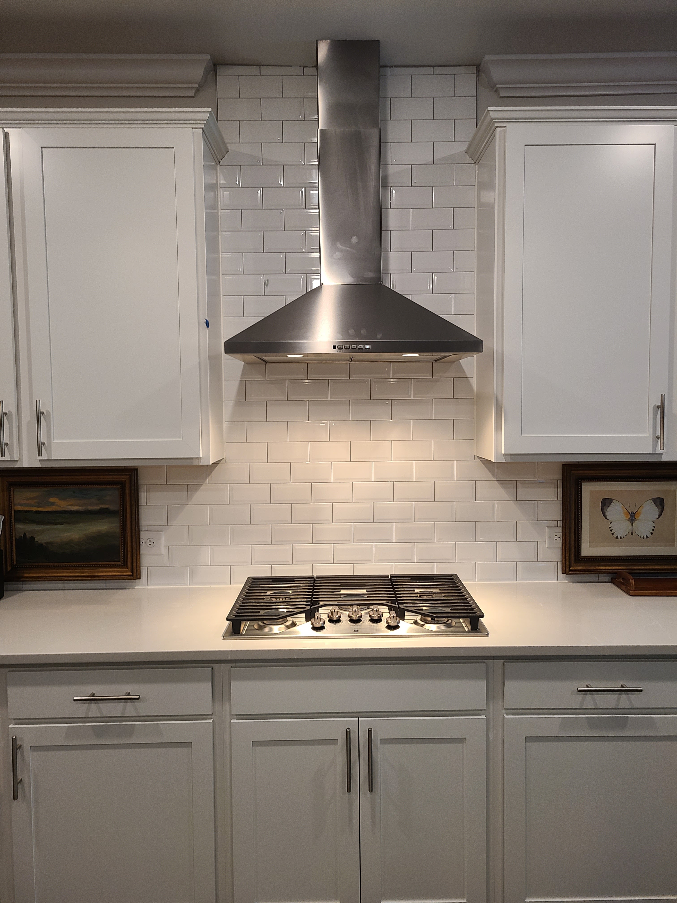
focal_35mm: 26
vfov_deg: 67.3
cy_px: 452
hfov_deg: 53.1
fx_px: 678
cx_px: 338
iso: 125
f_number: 1.8
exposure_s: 1/60
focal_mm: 5.4
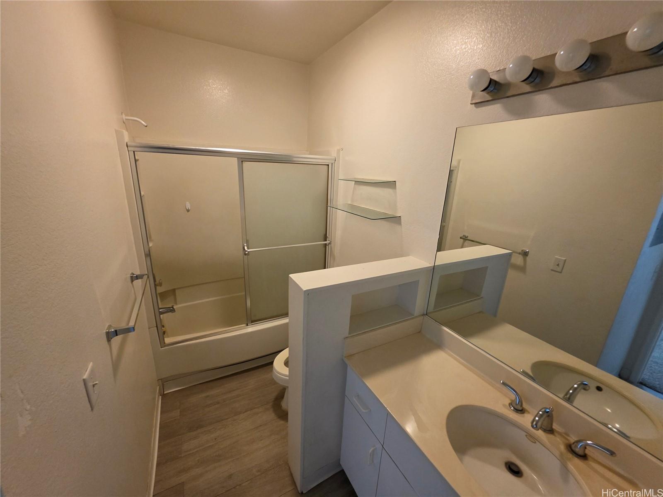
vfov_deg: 89.9
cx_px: 332
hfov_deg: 106.2
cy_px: 248
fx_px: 249
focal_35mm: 13
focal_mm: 2.2
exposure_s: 1/60
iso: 400
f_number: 1.9
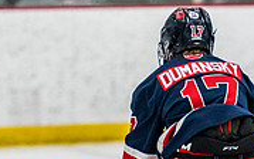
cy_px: 198
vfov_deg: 2.1
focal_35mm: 631
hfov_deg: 3.3
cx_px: 200
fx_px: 4369
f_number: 2.8
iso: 2800
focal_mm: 140
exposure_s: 1/640
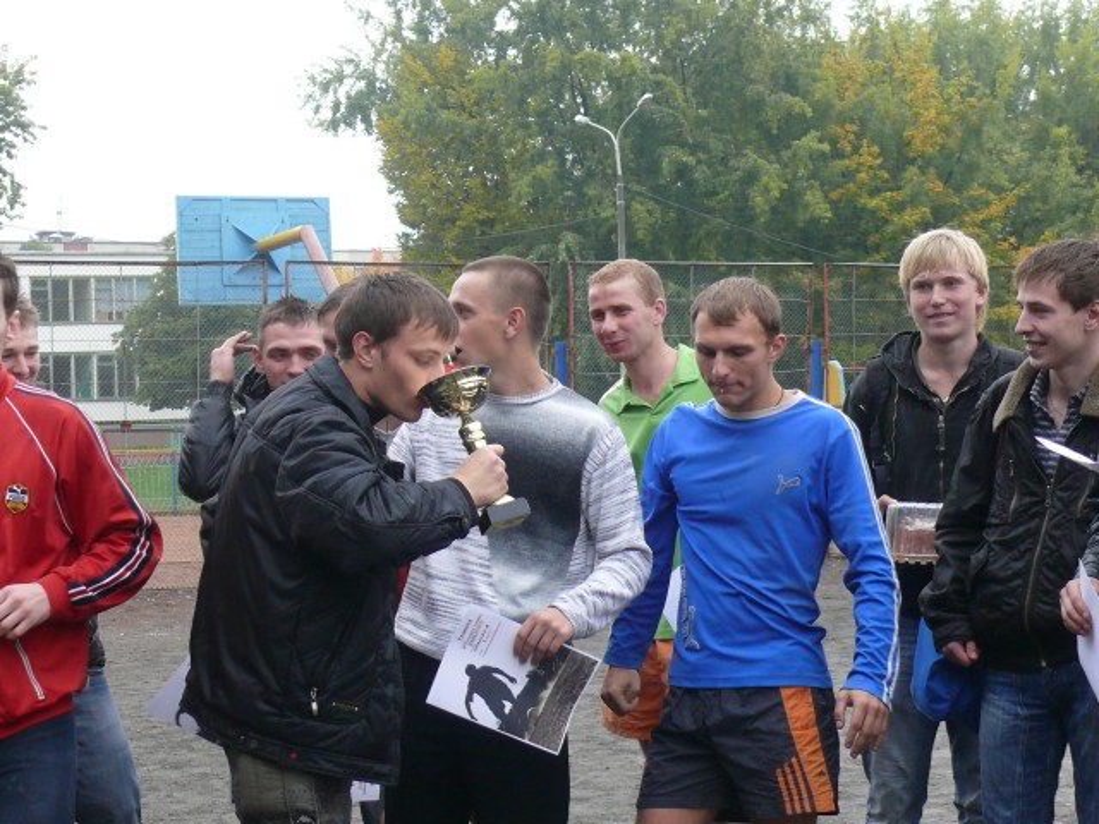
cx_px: 550
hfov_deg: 24.4
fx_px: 2540
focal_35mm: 80
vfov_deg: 18.4
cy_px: 412
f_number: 3.2
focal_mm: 11.7
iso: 200
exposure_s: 1/125
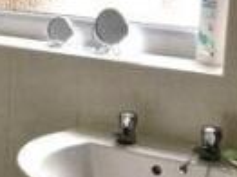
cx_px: -91
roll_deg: -1.0
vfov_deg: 11.5
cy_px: 64
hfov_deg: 14.5
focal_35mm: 129
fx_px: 882
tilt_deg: -10.5
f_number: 2.2
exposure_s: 1/100
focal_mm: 4.15
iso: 40
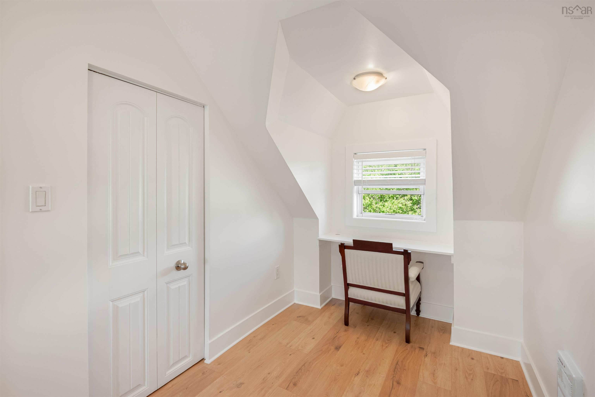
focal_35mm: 16
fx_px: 273
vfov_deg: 72.1
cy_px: 198
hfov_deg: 95.0
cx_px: 298
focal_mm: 16.5
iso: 320
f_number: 5
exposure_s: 1/100
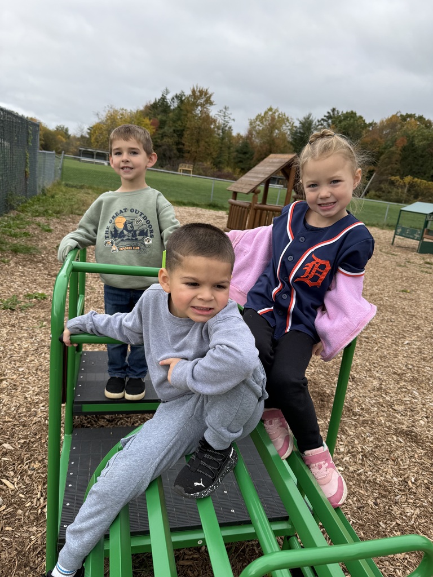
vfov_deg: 71.6
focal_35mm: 24
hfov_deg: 56.8
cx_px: 216
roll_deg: -7.5
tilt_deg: -14.5
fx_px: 400
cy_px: 288
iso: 80
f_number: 1.78
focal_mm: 6.76
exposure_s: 1/1075
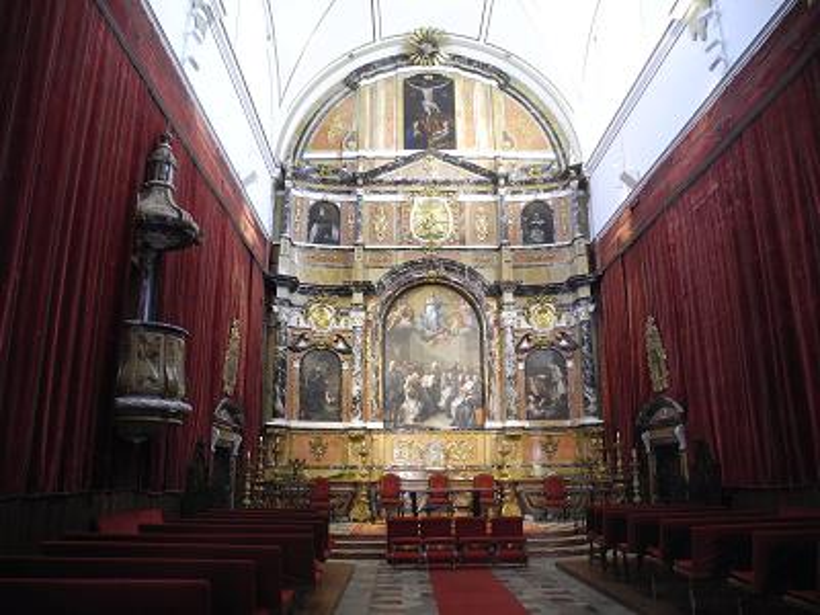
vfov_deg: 49.7
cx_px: 410
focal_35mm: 28
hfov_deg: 63.4
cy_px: 308
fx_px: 663
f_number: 2.8
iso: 400
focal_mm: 6
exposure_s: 1/15
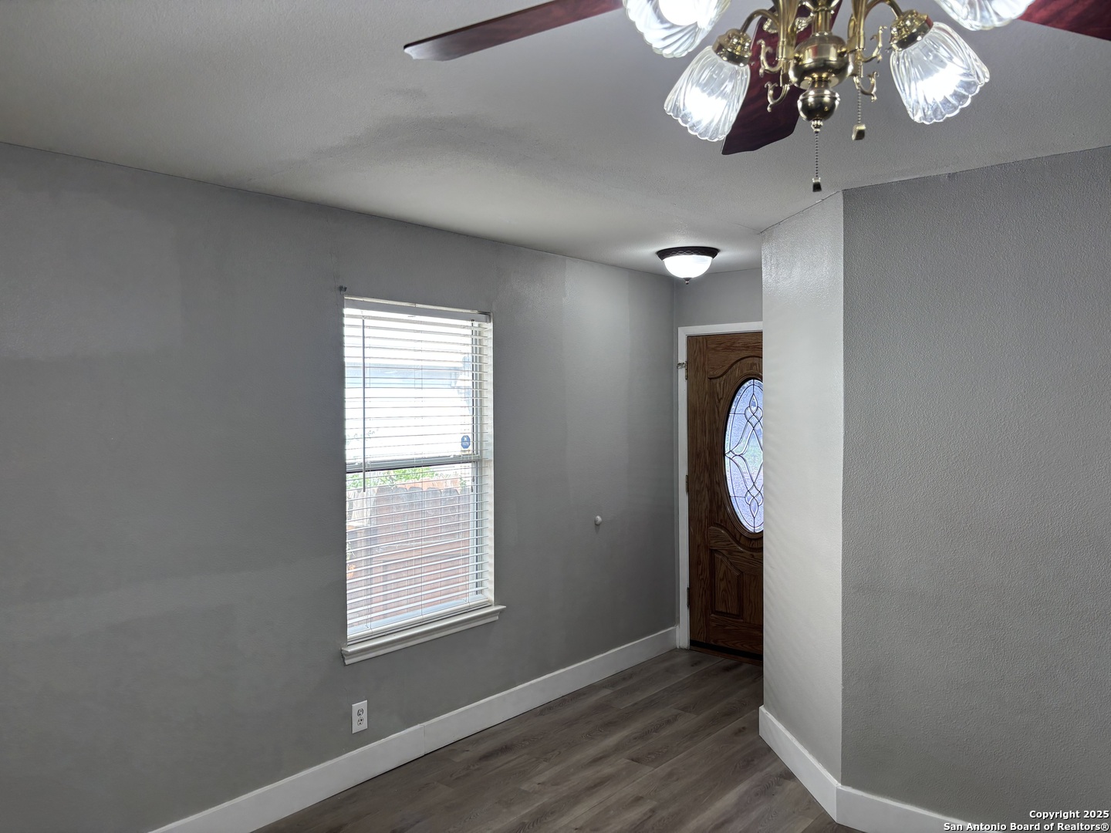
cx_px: 556
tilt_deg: -1.1
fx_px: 834
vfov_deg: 53.1
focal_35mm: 26
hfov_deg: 67.3
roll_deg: +0.0
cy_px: 416
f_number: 1.6
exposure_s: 1/120
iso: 64
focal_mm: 5.96
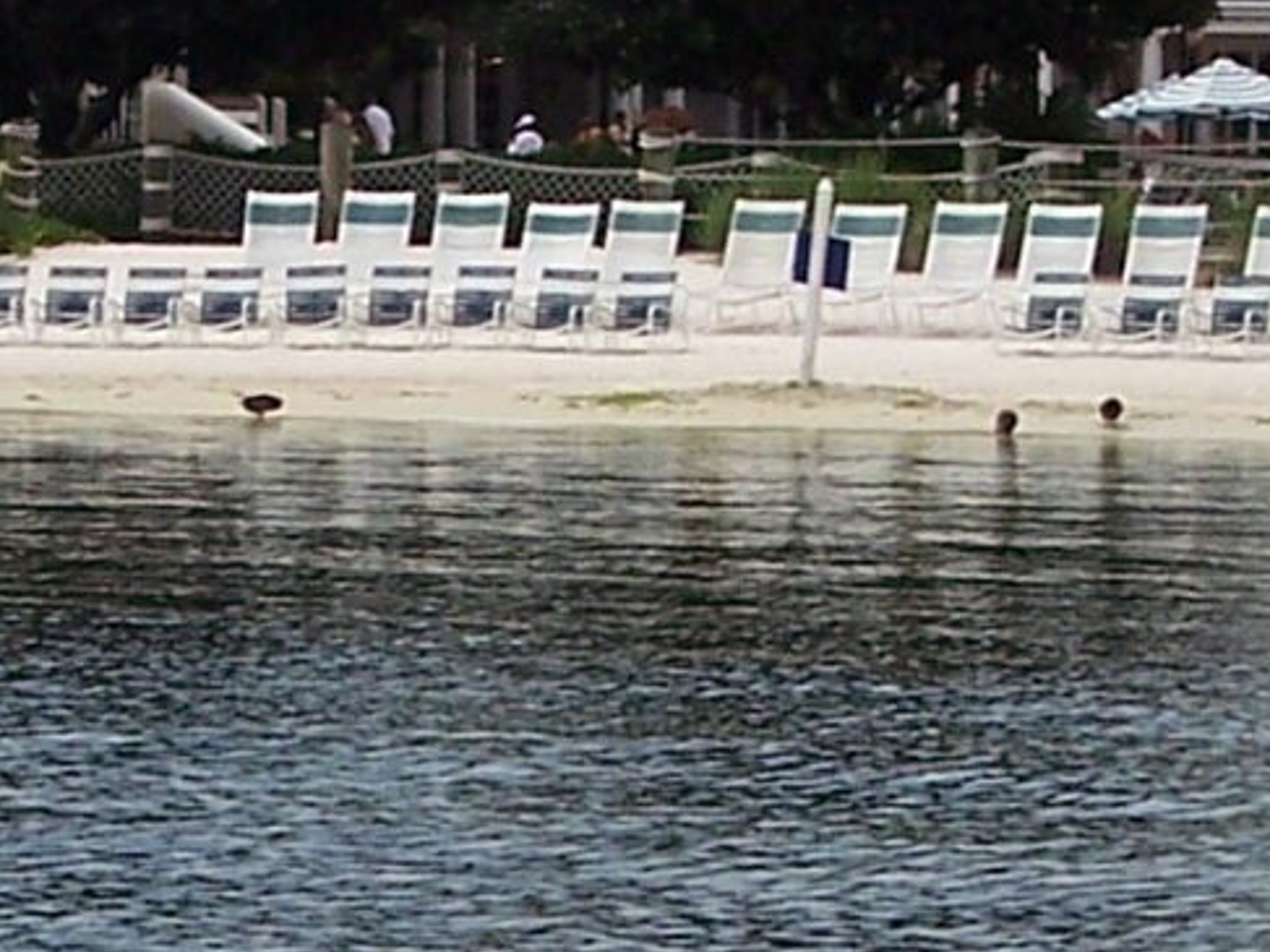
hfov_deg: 9.6
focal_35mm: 205
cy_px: 13
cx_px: 334
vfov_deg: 7.2
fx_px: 7519
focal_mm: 8
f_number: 4
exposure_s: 1/1000
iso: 100
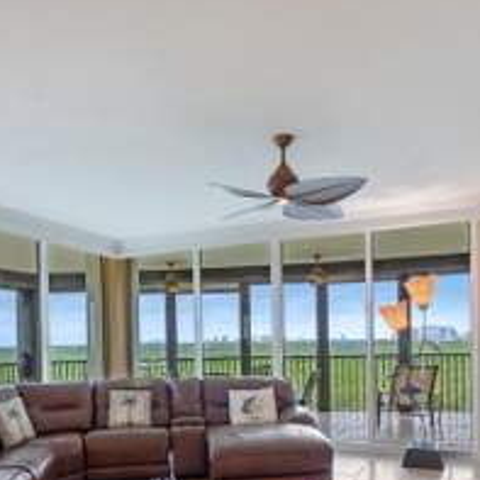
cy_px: 359
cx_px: 224
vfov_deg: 53.2
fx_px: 455
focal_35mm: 29
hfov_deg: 55.6
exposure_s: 1/4
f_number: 11
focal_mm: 14
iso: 200
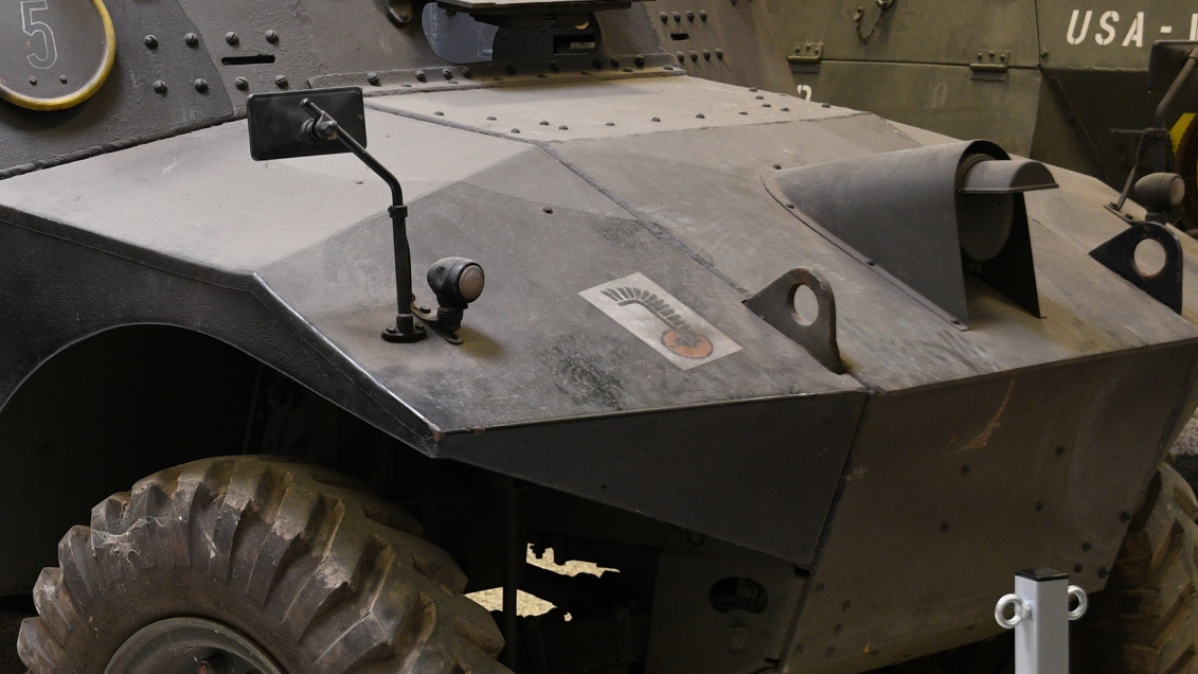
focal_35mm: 100
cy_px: 307
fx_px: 3176
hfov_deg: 21.1
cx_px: 210
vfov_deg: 12.1
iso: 800
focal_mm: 30
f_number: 4
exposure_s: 1/60
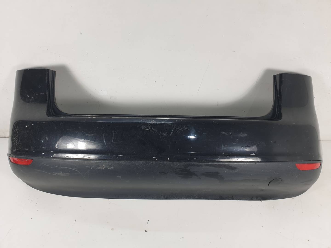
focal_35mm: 26
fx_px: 249
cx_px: 166
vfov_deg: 53.1
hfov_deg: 67.3
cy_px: 124
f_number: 2.4
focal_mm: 4.3
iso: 64
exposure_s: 1/100
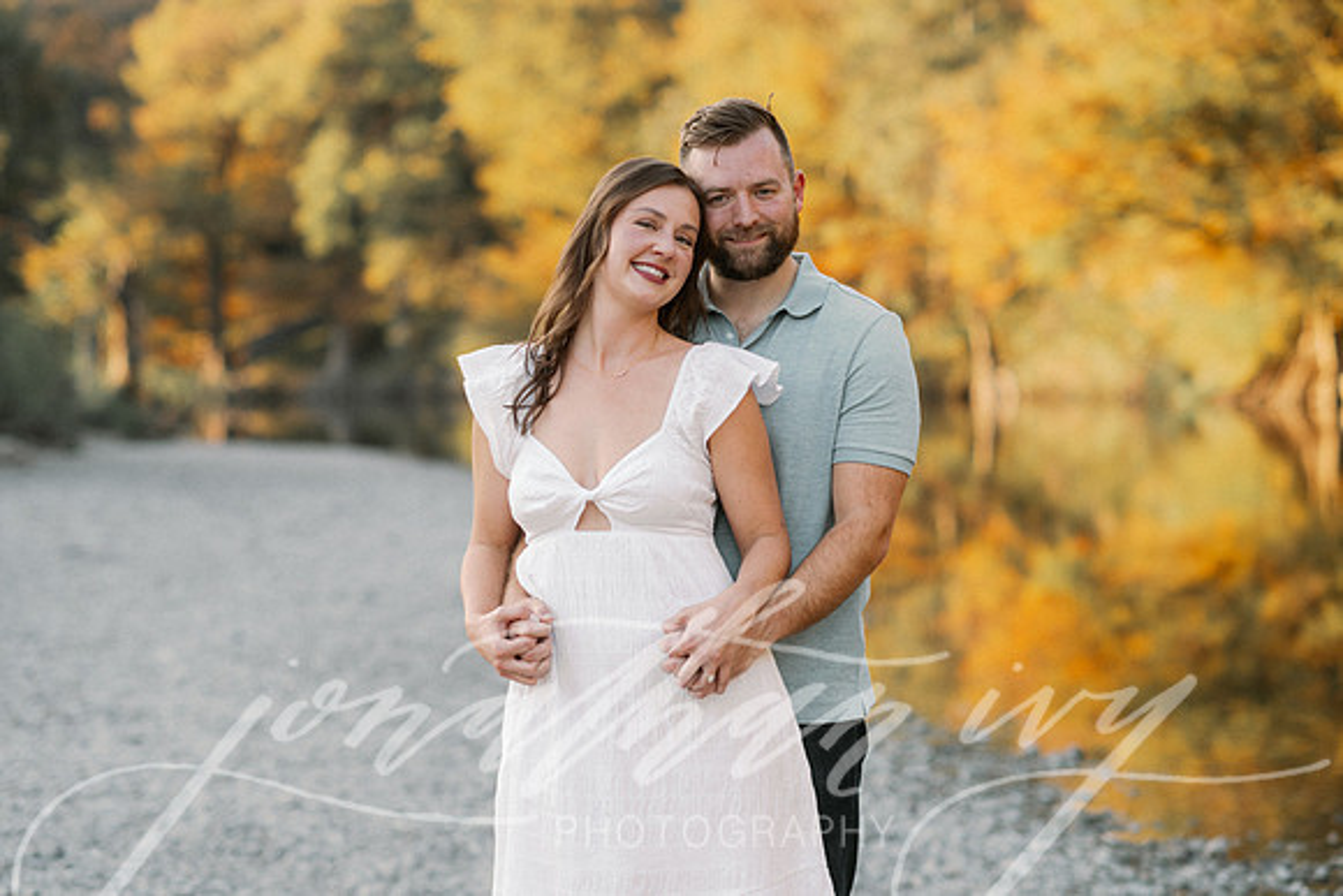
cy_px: 415
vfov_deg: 15.0
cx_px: 672
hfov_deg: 22.3
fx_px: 3402
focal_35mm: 91
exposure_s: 1/400
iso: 125
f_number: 2.5
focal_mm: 85
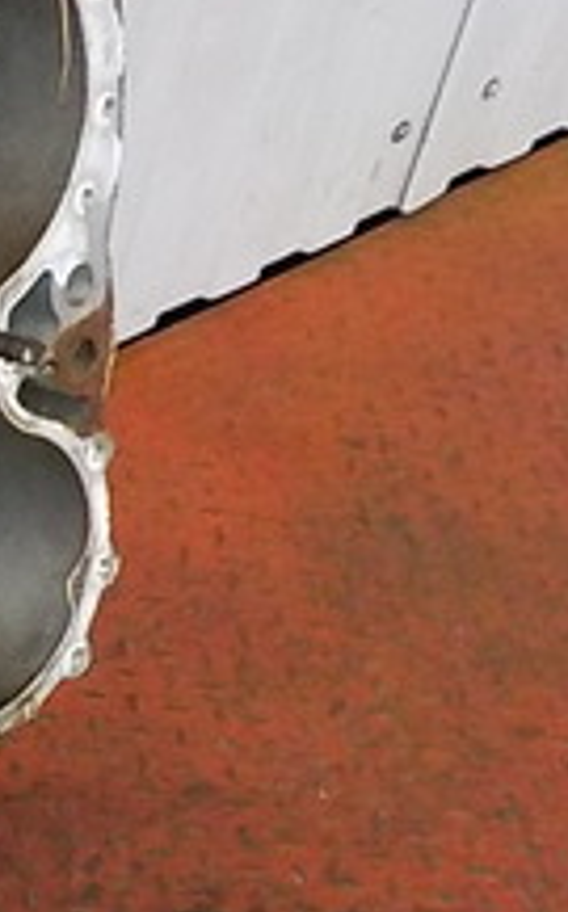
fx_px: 2336
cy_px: 378
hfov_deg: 12.0
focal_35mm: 94
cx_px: -635
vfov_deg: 22.1
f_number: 3.3
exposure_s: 1/50
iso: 800
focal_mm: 4.1
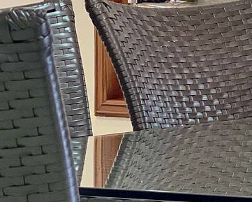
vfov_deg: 6.2
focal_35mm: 249
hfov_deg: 7.6
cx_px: 411
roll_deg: +0.2
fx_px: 1858
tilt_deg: -0.6
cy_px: -31
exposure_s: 1/40
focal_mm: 7.5
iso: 125
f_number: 2.2
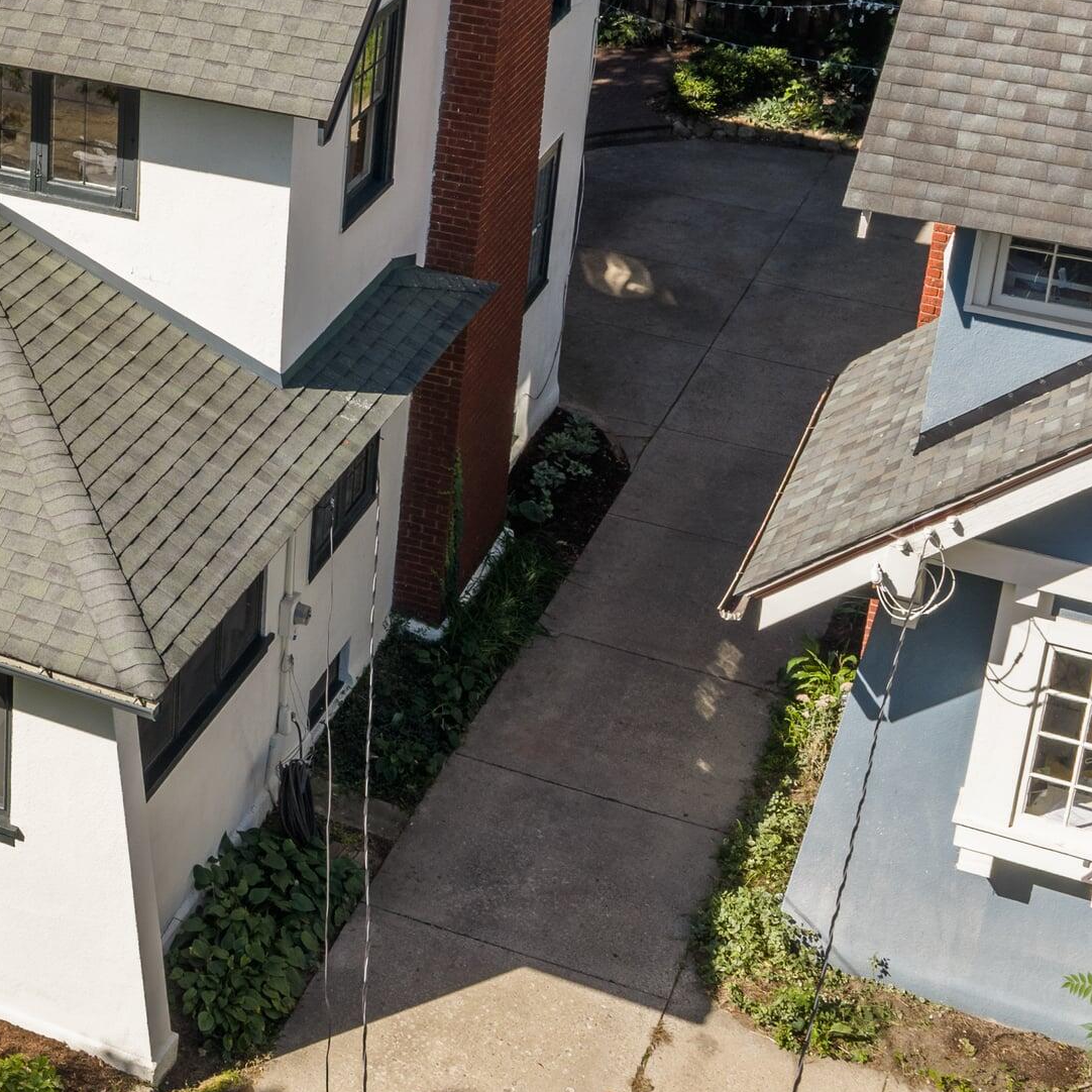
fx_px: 2356
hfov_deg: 24.3
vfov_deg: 25.5
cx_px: -122
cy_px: 174
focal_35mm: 66
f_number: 5.6
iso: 100
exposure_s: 1/200
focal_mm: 14.45
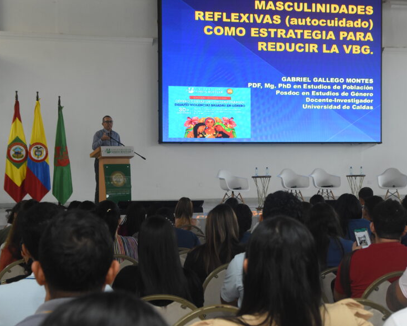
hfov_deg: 30.9
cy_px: 163
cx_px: 228
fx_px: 735
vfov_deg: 25.0
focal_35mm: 61
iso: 1600
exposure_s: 1/100
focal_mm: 36
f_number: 5
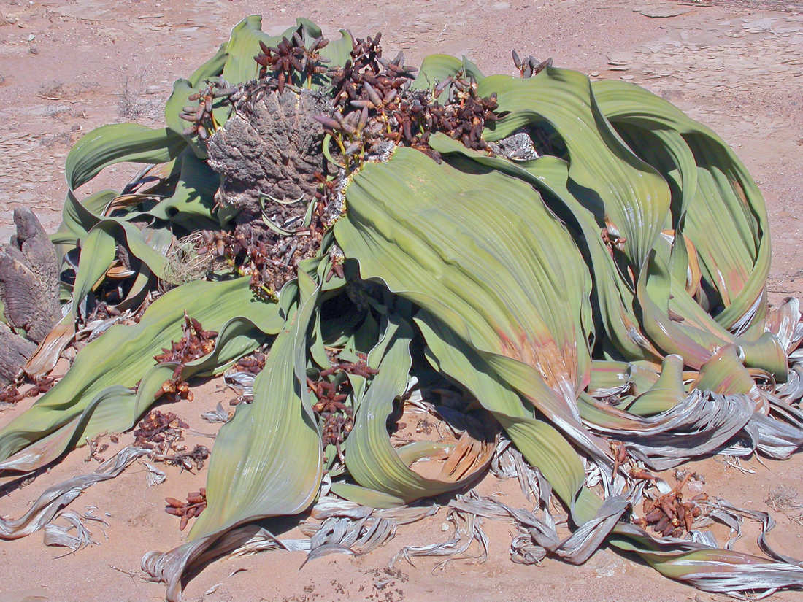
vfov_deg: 12.7
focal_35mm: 117
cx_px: 402
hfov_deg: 16.8
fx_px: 2714
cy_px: 301
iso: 100
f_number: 6.9
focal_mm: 24.2
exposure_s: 1/568
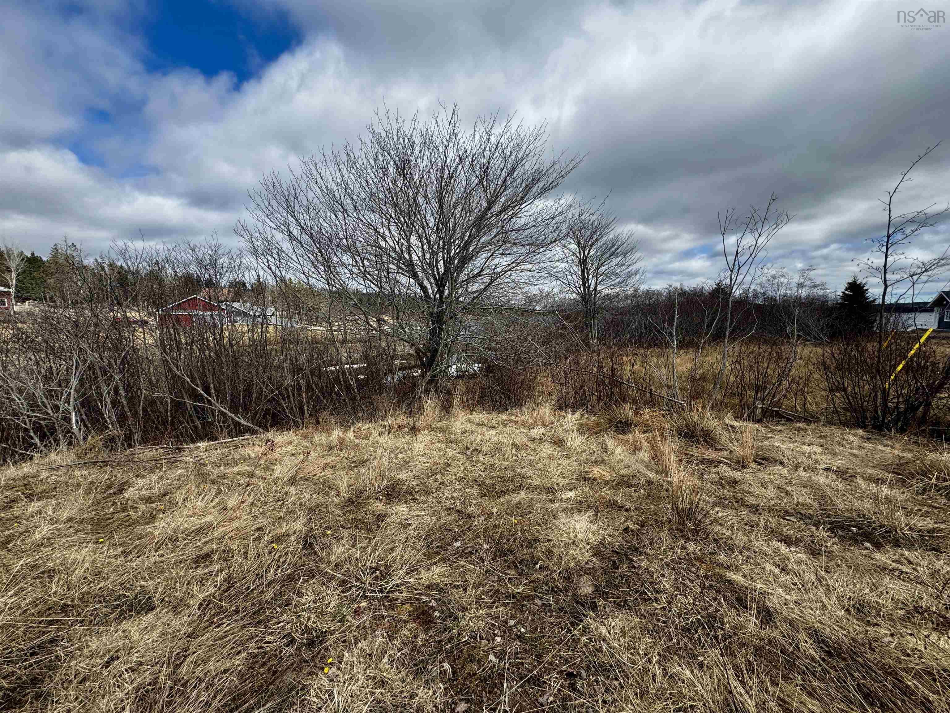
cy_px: 356
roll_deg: +1.4
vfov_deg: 85.7
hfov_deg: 102.1
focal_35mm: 14
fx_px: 384
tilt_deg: -6.0
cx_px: 475
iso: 40
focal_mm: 2.22
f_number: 2.2
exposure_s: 1/1536
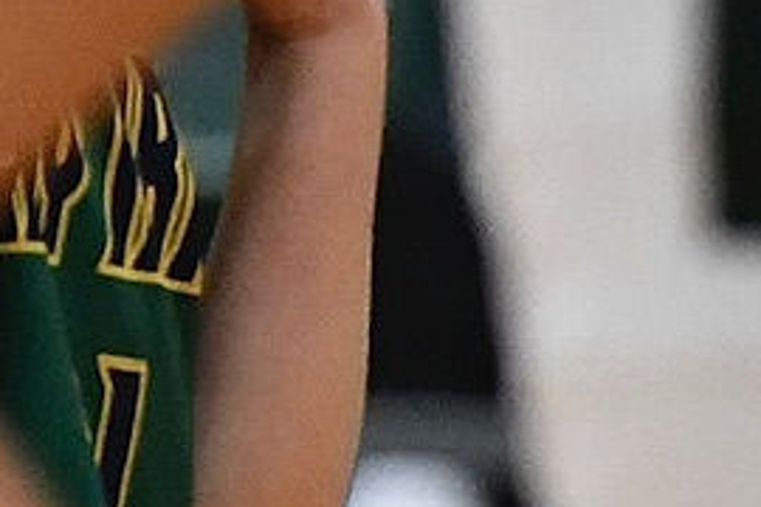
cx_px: 519
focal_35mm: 1025
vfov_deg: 1.3
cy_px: -245
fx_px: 21666
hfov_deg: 2.0
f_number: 2.8
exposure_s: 1/1250
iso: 5000
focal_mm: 135
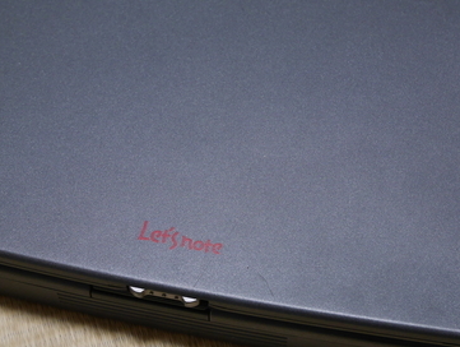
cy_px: 152
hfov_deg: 23.5
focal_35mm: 83
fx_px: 1105
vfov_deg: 17.8
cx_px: 238
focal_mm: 25
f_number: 5.2
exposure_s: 1/25
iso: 800
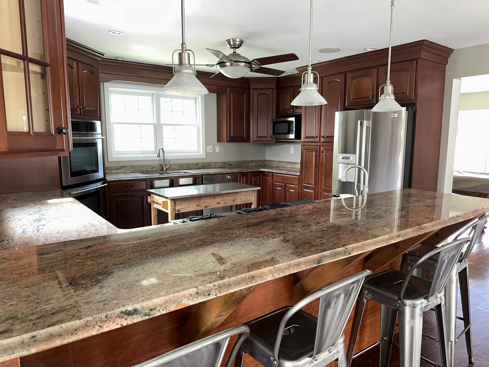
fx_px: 339
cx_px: 244
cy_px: 184
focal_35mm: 24
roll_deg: -0.3
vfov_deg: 56.8
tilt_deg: -8.0
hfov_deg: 71.6
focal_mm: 6.86
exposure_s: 1/35
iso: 125
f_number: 1.78
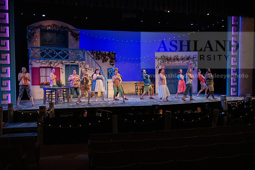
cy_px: 85
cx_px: 128
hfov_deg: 54.4
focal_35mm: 35
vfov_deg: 37.9
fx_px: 248
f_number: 3.5
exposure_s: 1/400
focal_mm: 35
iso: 4000
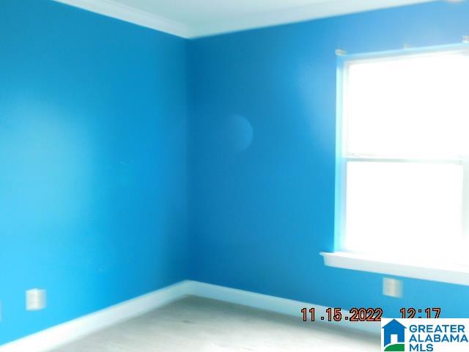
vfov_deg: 39.7
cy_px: 176
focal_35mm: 36
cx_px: 234
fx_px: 488
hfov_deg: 51.4
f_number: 3.5
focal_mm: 6.3
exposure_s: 1/8
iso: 450
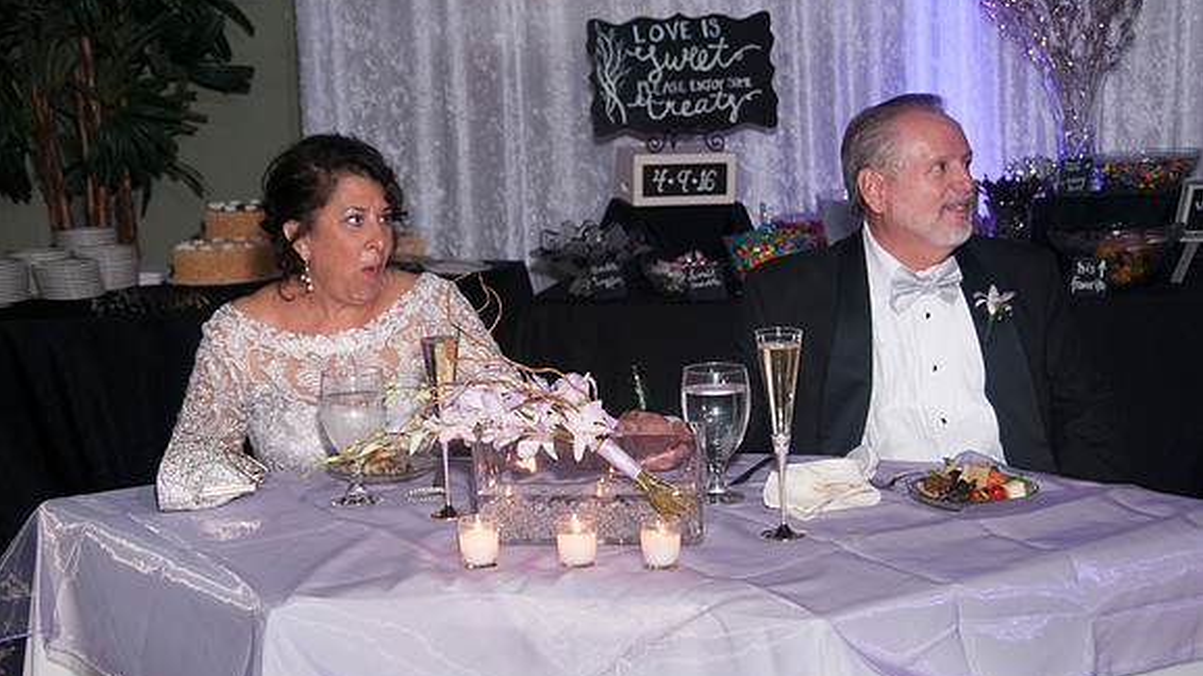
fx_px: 2009
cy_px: 307
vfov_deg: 19.1
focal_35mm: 63
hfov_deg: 33.3
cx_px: 602
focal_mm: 40
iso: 400
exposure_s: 1/30
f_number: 5.6
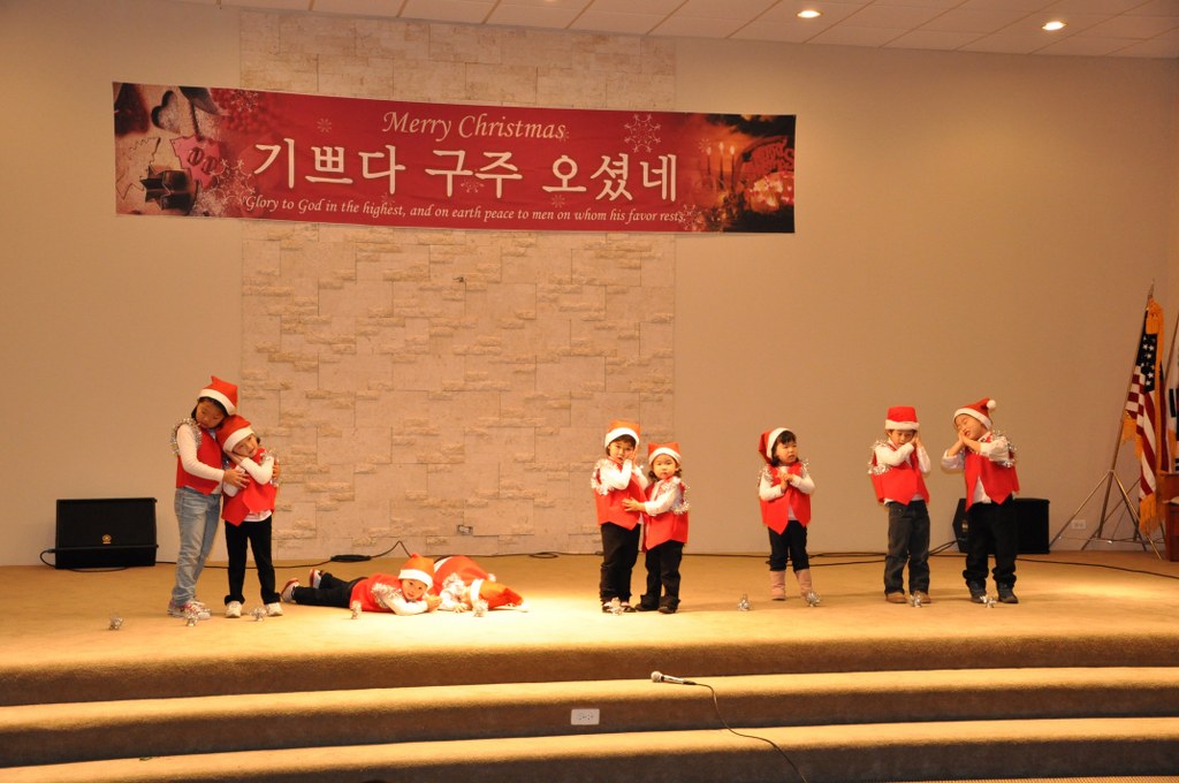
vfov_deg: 26.4
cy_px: 392
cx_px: 590
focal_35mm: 51
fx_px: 1668
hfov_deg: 38.9
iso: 1600
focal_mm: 34
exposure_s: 1/60
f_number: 4.2
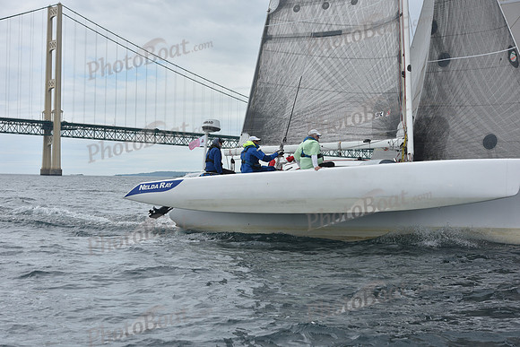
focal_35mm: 70
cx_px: 260
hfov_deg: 28.8
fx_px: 1011
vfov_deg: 19.5
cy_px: 174
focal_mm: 70
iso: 250
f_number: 10
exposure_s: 1/800
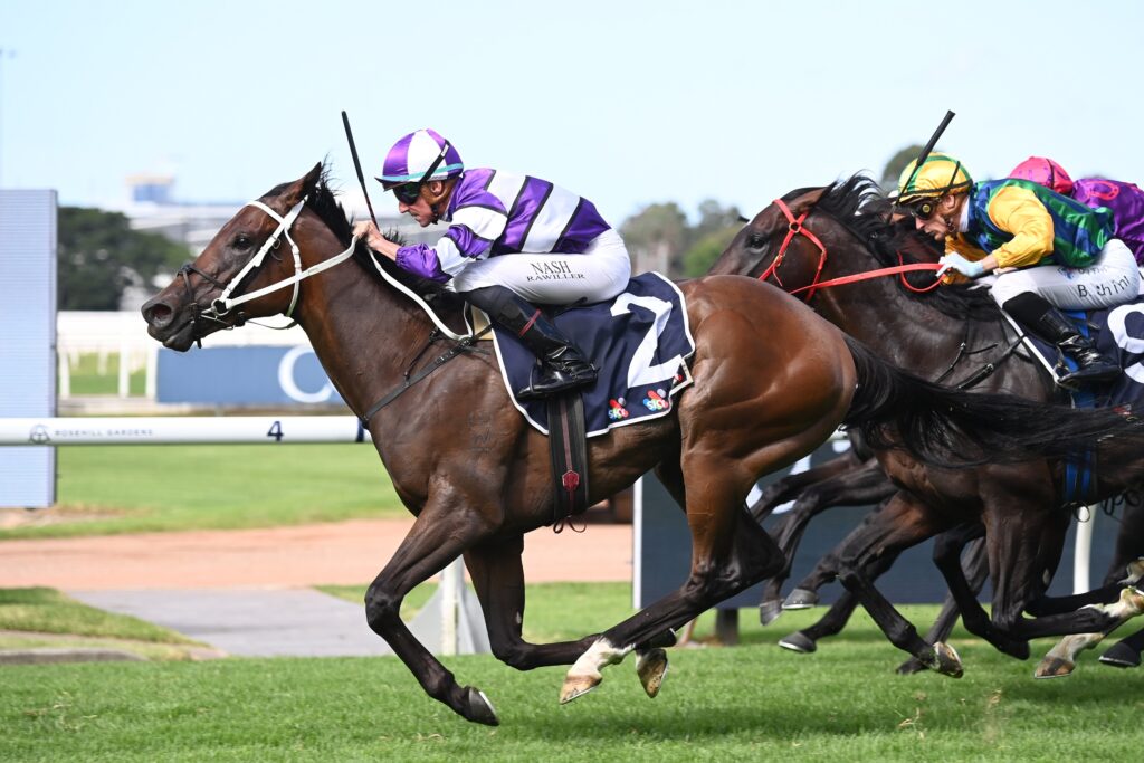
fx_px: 6197
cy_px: 382
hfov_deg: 10.5
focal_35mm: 195
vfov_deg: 7.0
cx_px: 572
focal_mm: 195
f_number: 5.3
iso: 900
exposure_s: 1/2000
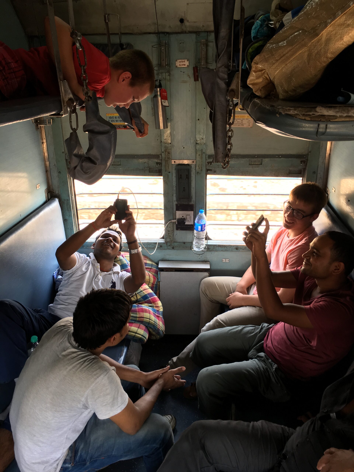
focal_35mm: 29
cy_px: 236
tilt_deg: -21.4
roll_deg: +1.5
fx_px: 395
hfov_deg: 48.2
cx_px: 177
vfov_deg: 61.7
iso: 32
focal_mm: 4.15
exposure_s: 1/50
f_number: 2.2
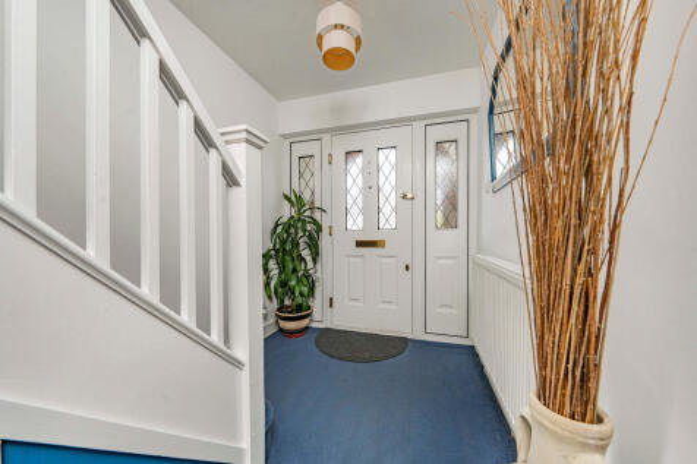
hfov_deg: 112.6
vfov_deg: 90.0
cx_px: 348
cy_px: 232
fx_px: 232
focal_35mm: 12
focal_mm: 12
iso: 320
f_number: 9
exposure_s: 1/60
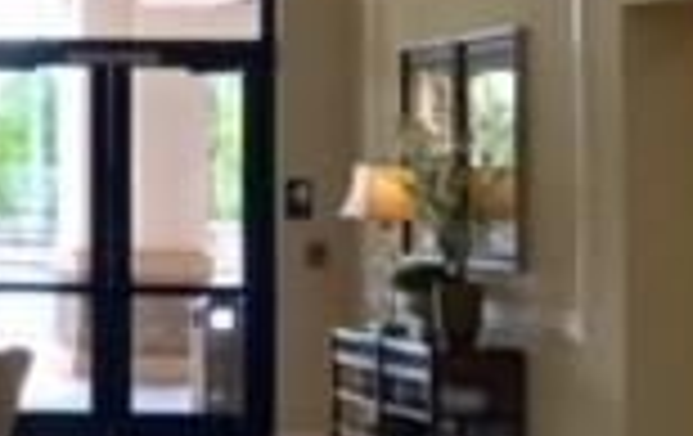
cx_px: -324
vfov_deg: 10.7
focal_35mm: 123
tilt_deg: +3.2
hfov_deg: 15.7
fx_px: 2328
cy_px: 76
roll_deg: -1.1
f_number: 1.8
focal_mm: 3.99
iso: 40
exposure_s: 1/120
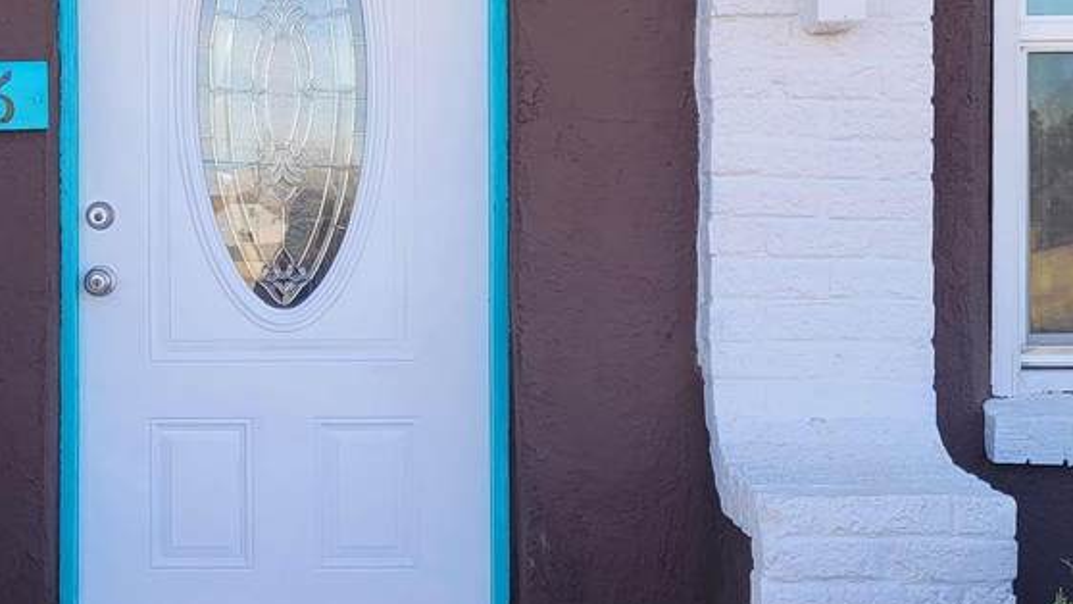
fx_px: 1850
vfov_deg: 18.5
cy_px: 231
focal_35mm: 65
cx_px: 275
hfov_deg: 31.8
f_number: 1.8
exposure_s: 1/423
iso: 40
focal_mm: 5.4
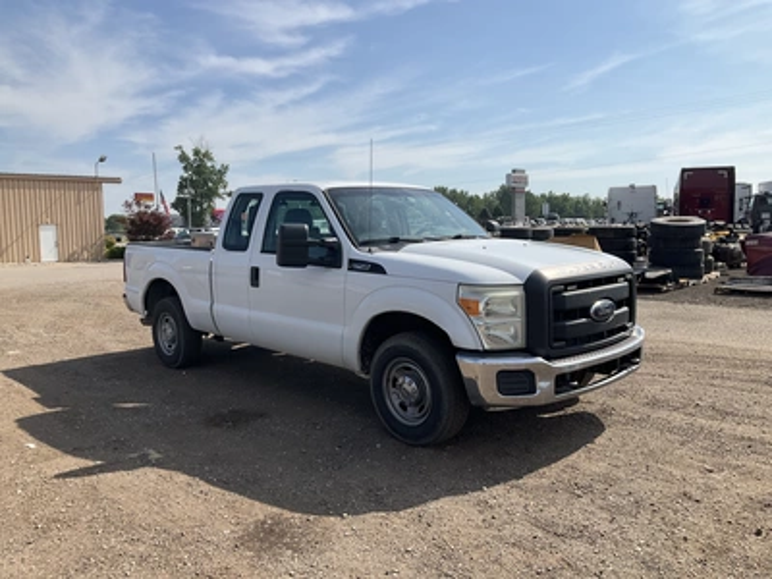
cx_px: 386
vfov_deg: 48.2
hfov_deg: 61.7
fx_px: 647
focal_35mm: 29
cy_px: 290
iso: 25
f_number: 1.8
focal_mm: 3
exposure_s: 1/2667
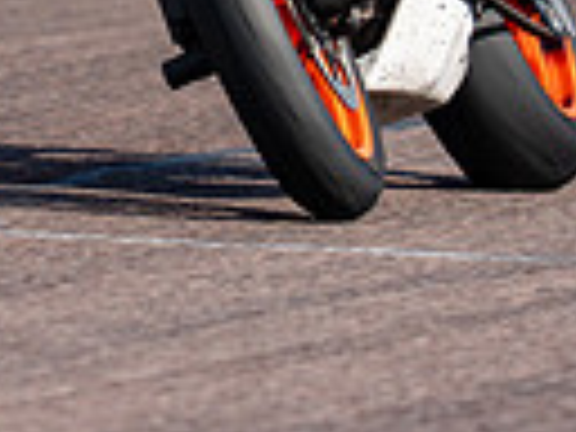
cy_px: -365
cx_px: 199
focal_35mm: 1950
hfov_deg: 1.0
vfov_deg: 0.8
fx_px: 32447
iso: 50
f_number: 4
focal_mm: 400
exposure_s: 1/500
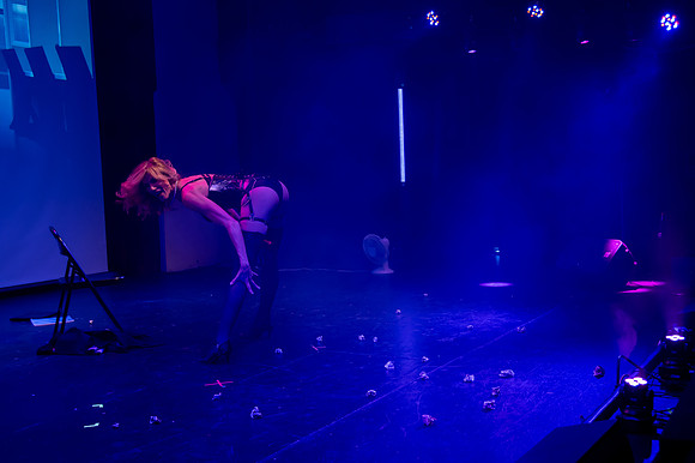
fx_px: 850
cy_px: 227
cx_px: 391
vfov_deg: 30.4
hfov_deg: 44.4
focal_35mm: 44
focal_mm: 34
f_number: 4
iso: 2500
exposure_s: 1/125
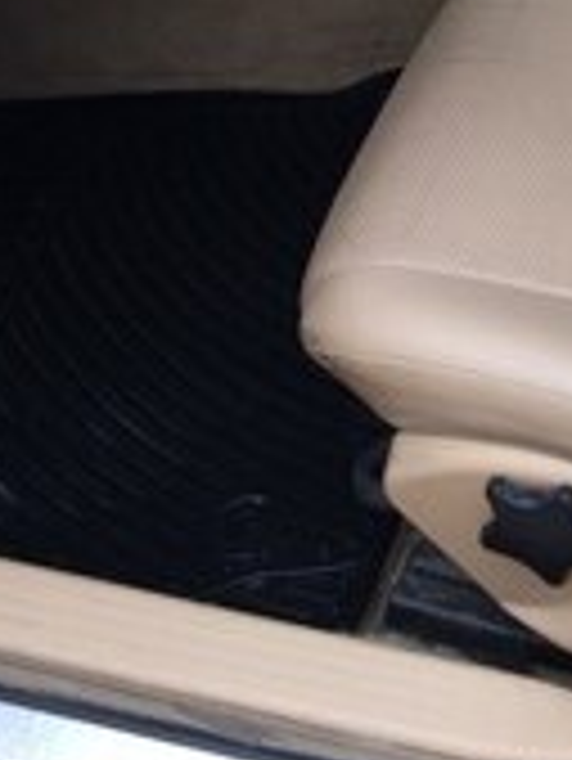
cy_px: -297
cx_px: 667
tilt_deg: -32.7
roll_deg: +1.9
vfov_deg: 20.5
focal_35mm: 85
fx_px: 1870
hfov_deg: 16.7
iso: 40
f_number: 2.2
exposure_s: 1/50
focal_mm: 4.15
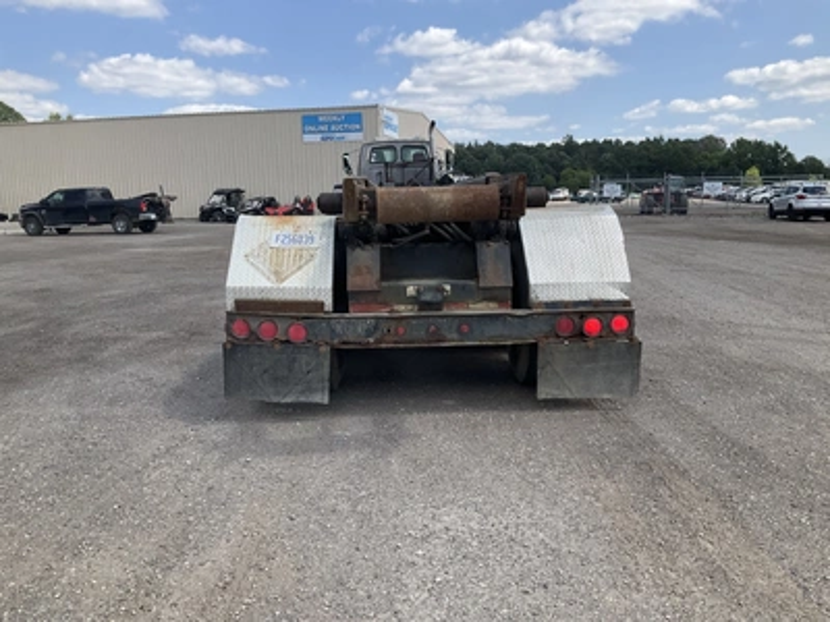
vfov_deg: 48.2
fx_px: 695
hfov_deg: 61.7
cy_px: 311
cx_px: 415
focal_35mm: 29
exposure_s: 1/1250
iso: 25
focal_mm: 3
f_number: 1.8
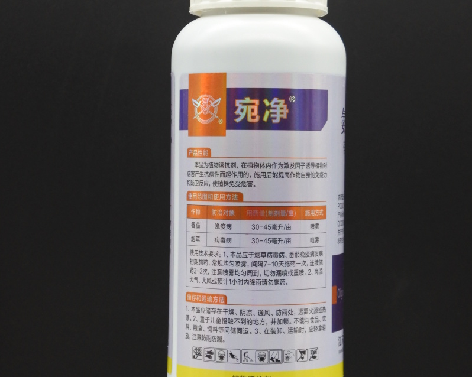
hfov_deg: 20.0
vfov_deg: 16.0
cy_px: 162
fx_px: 1341
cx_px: 236
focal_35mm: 96
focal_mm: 25.2
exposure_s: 1/60
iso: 1000
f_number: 6.3
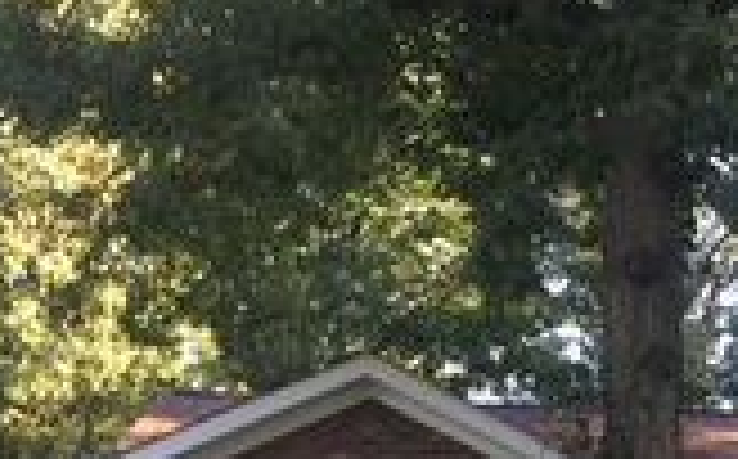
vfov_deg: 13.4
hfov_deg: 19.8
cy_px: 601
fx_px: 1888
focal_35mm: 94
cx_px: 1040
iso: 32
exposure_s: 1/60
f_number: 2.2
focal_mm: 4.15
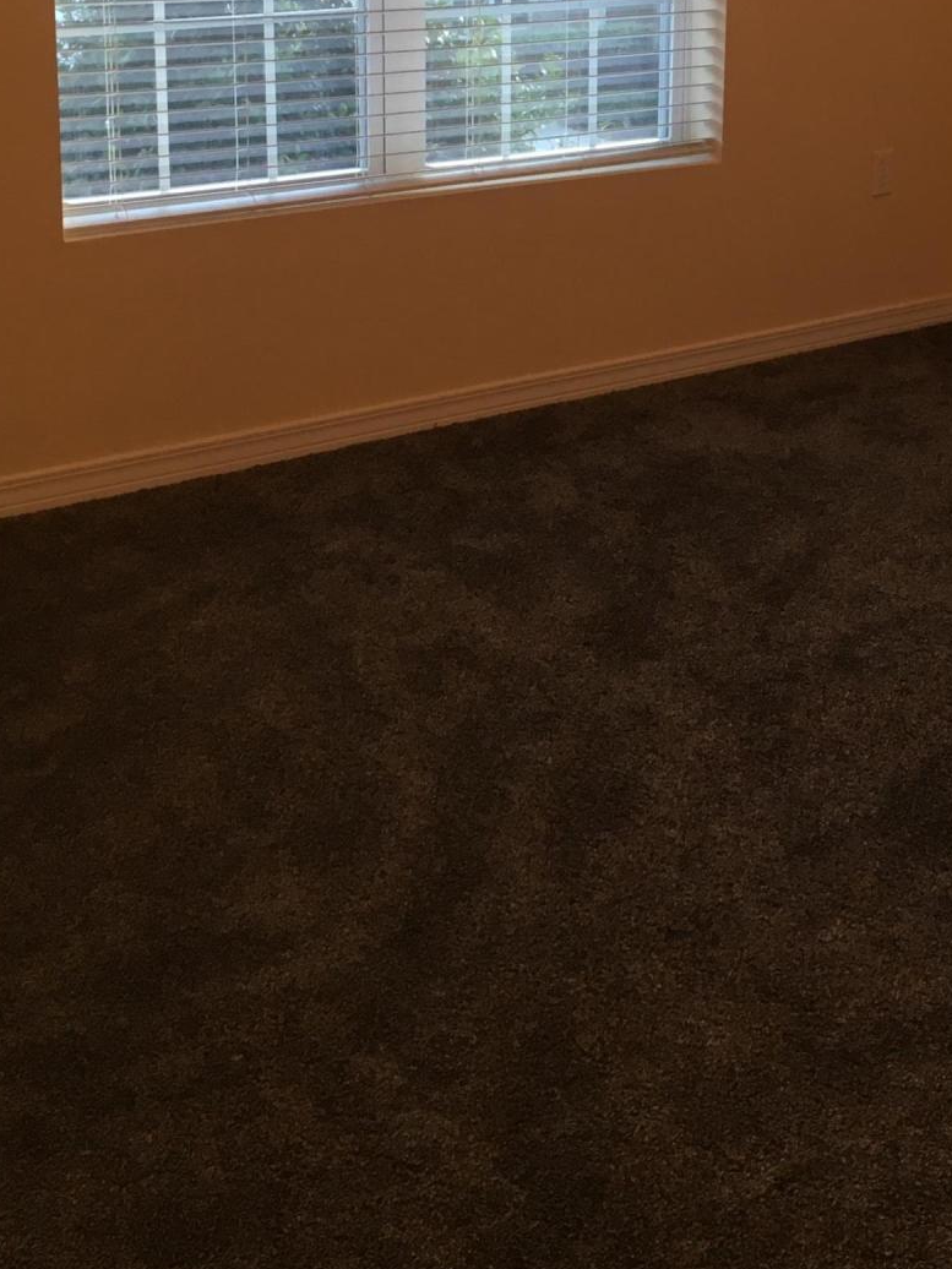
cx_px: 749
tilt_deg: -11.4
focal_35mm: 56
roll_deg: -1.2
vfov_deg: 33.1
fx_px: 2053
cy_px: 209
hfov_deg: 25.7
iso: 50
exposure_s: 1/30
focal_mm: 4.15
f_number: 2.2
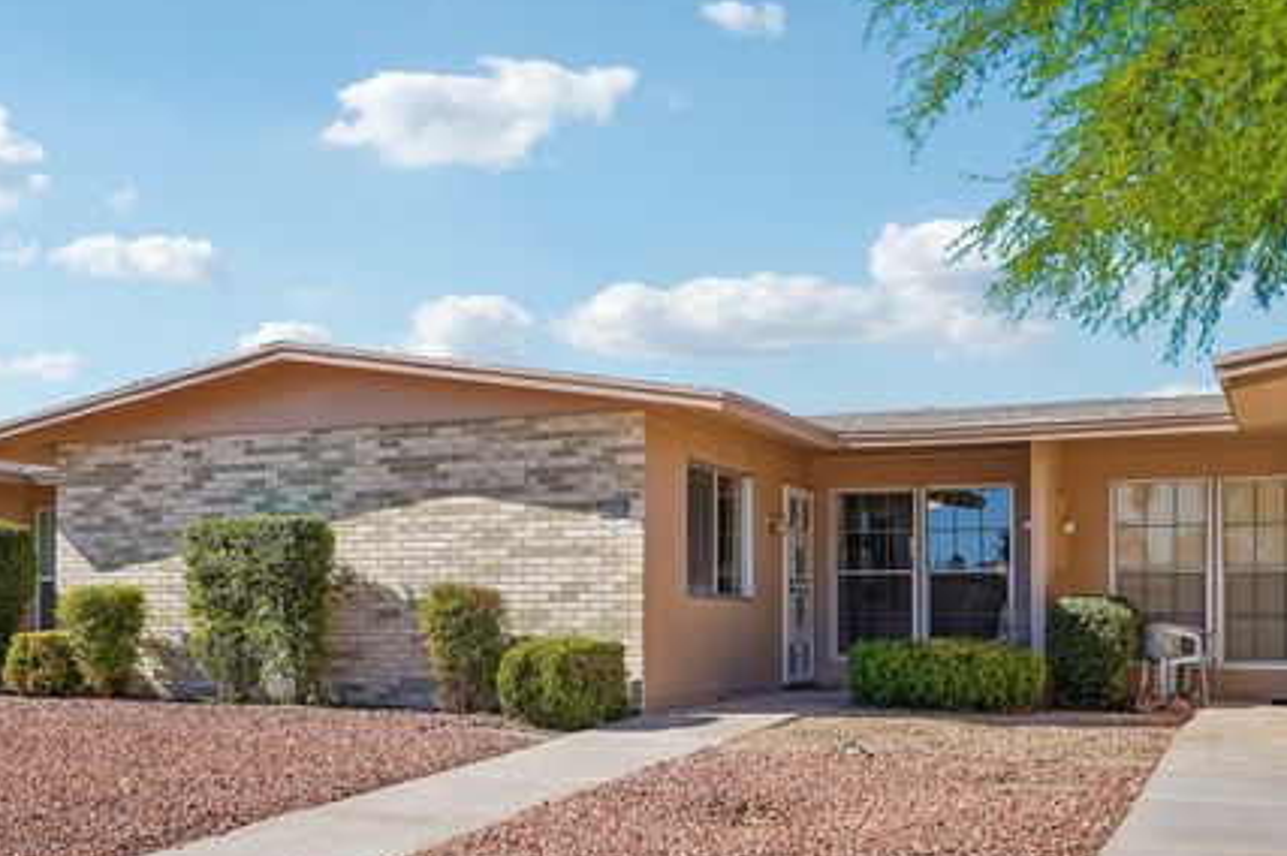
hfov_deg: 47.4
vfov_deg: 32.5
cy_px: 484
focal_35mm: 41
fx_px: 1465
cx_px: 579
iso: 400
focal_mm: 35
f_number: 8
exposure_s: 1/800
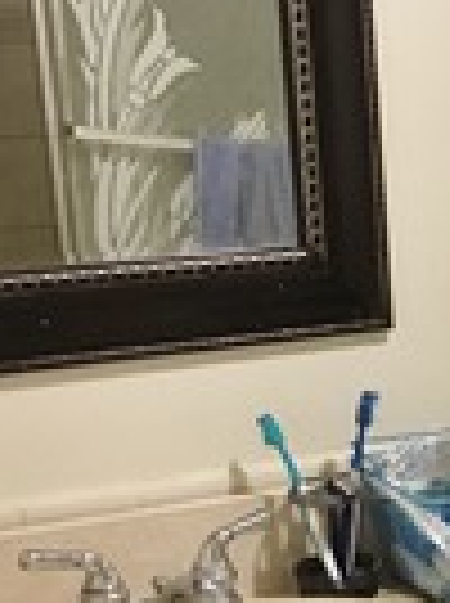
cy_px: 540
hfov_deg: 13.0
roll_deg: +0.2
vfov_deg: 18.6
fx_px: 1808
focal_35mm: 104
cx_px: 765
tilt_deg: -17.2
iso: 160
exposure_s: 1/30
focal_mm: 4.15
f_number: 2.2
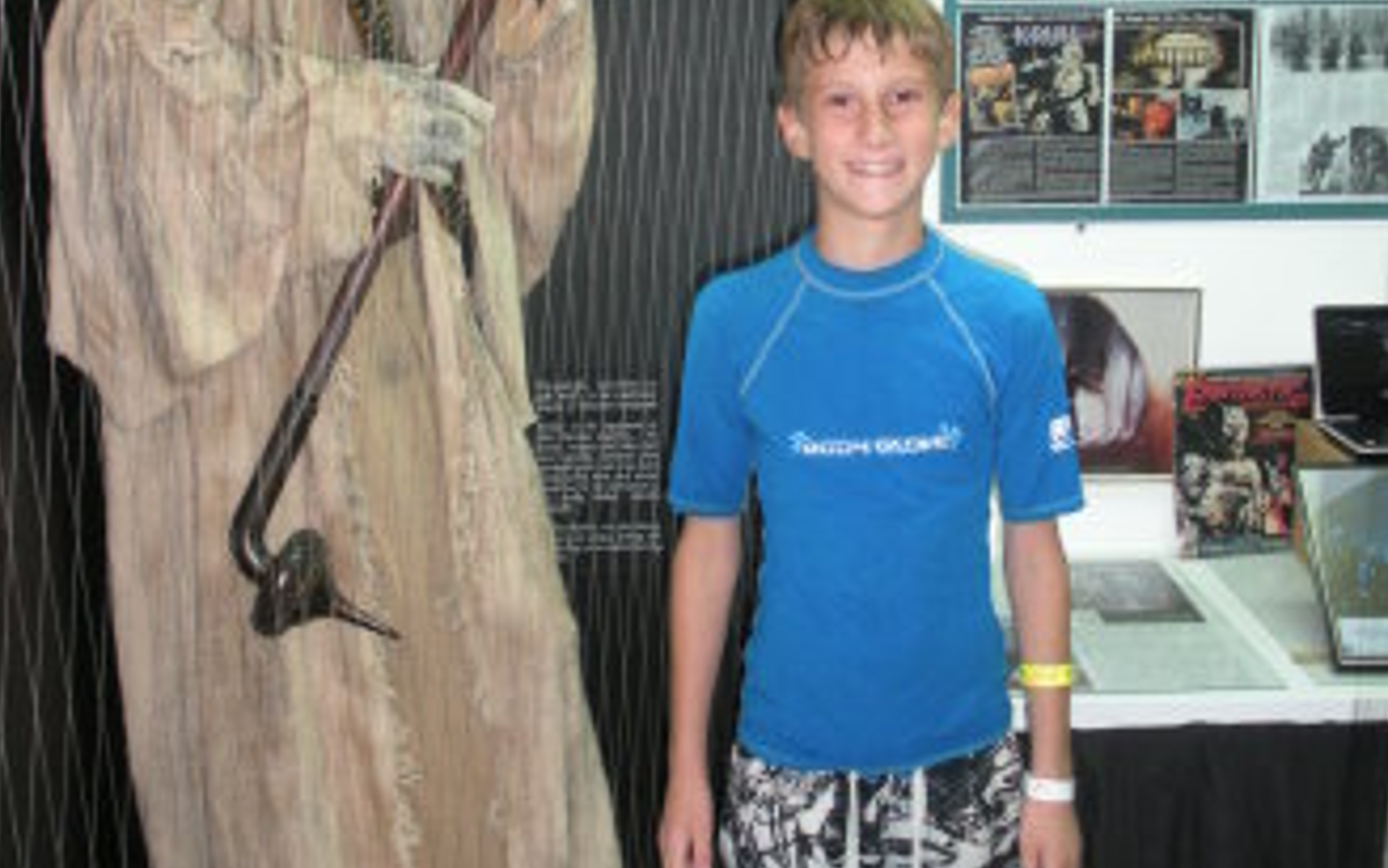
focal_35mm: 53
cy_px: 309
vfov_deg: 24.3
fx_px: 2005
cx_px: 677
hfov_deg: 38.2
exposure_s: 1/30
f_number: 3.5
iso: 243
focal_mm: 6.3
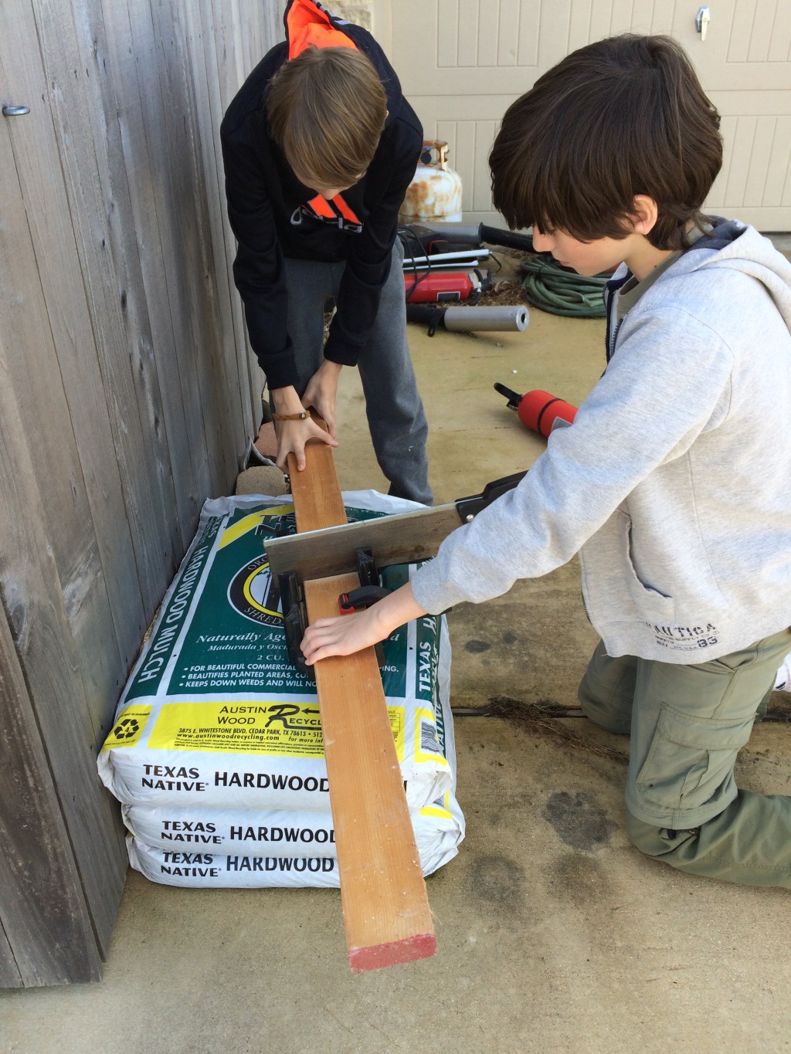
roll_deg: +1.6
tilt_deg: -31.9
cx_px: 396
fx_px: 883
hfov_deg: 48.2
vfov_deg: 61.7
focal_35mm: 29
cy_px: 527
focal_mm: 4.15
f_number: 2.2
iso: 32
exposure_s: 1/323
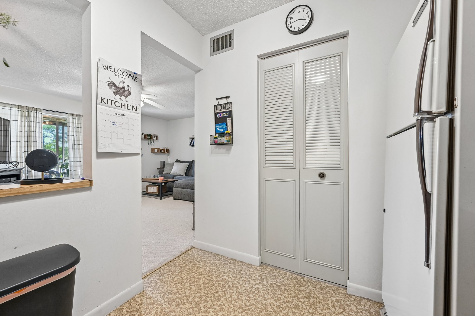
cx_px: 238
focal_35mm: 14
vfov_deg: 81.2
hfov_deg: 104.3
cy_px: 158
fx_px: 185
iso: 3200
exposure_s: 1/50
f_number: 8
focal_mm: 14
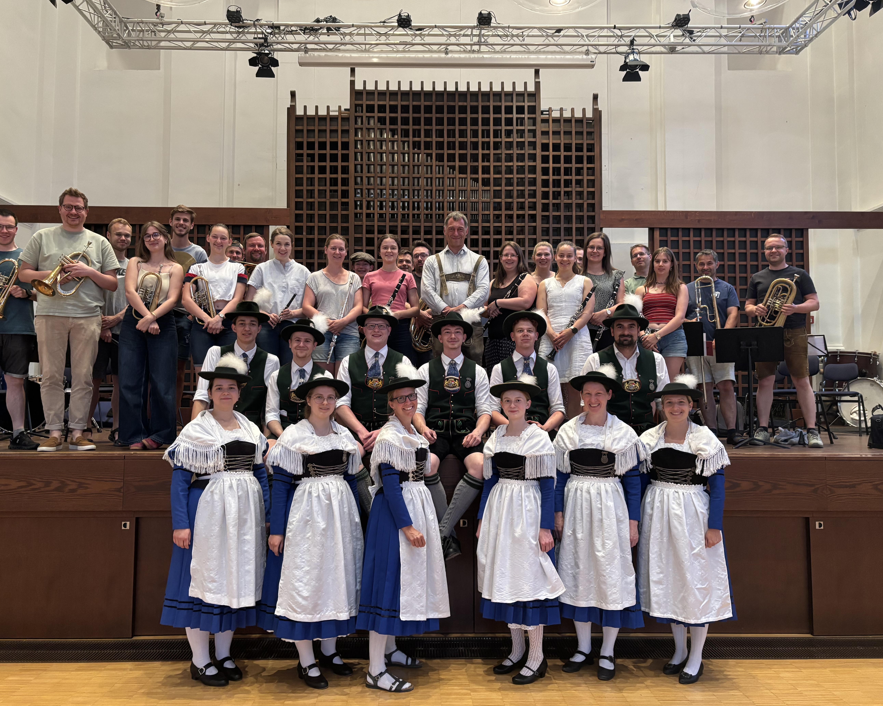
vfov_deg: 51.5
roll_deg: -0.2
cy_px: 352
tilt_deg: +3.9
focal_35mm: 28
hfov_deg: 62.2
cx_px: 438
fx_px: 732
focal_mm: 5.96
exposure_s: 1/33
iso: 400
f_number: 1.6
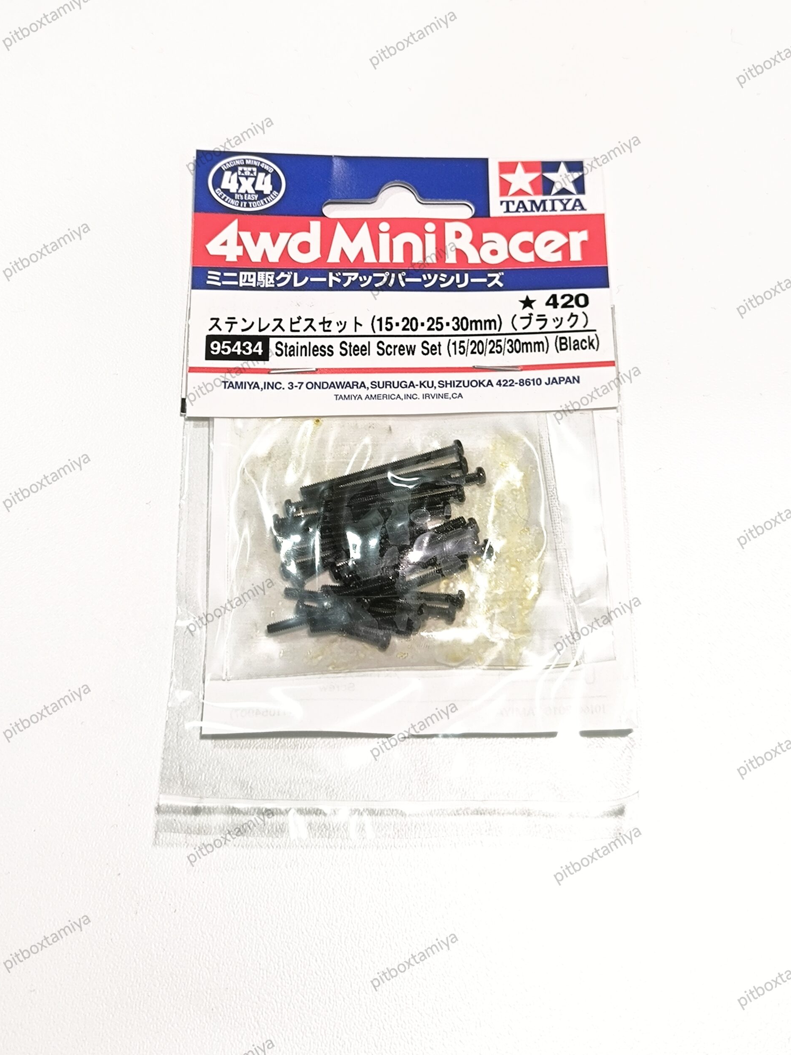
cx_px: 401
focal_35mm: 51
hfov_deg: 28.6
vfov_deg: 37.5
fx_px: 1554
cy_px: 524
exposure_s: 1/101
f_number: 1.9
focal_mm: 6.92
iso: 250
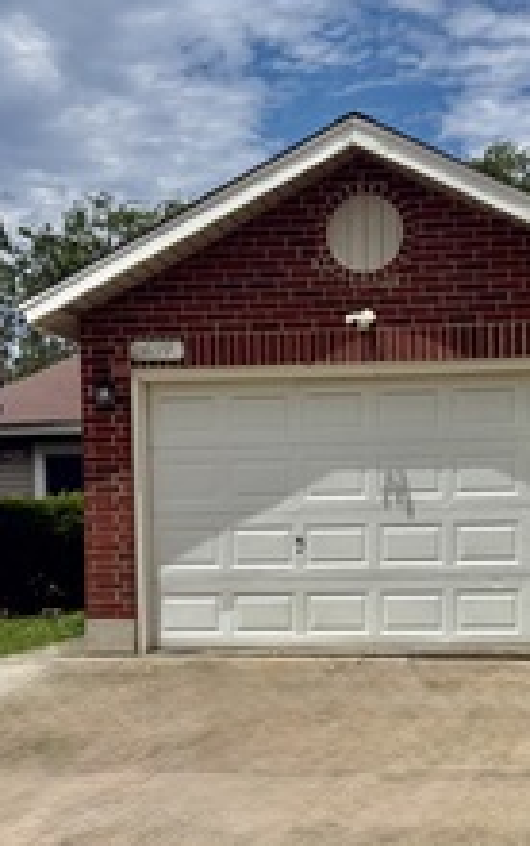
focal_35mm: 60
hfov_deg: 21.4
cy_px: 596
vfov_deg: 33.5
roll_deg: +0.5
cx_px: 438
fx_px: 1383
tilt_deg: +1.2
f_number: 1.6
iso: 50
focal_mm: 5.96
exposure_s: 1/8850
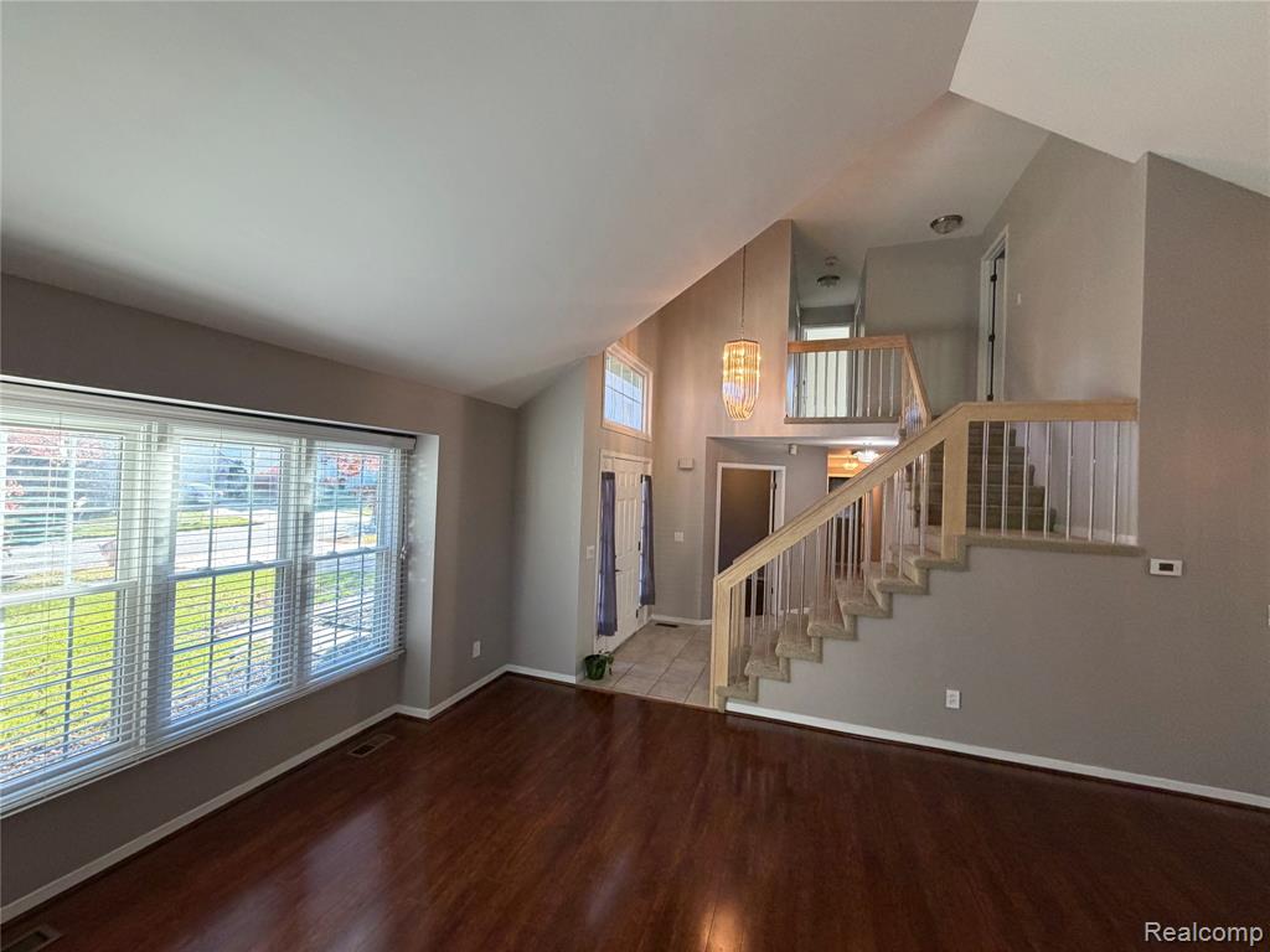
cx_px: 635
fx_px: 514
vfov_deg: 85.7
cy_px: 476
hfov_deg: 102.1
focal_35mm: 14
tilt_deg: +0.1
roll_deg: -2.0
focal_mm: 2.22
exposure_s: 1/120
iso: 320
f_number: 2.2
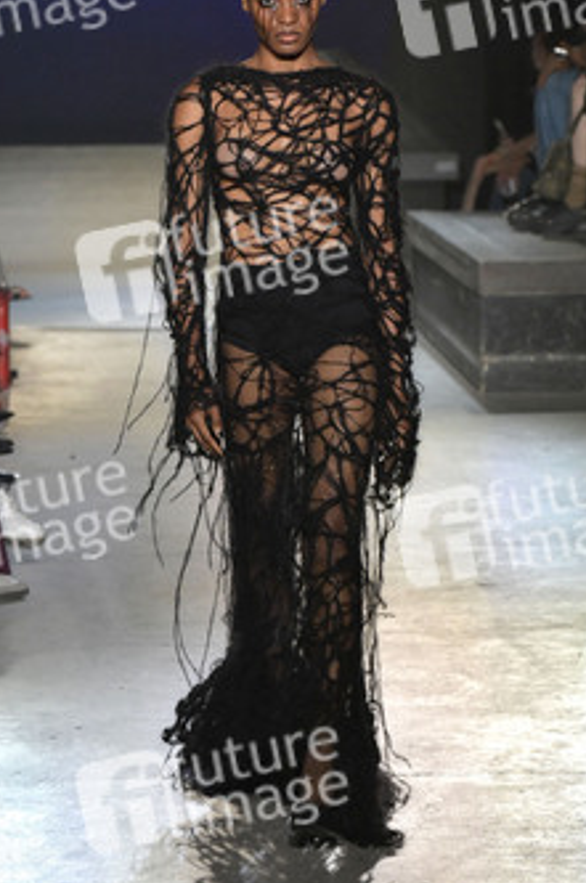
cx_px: 289
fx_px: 4947
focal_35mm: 202
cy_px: 392
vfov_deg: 10.2
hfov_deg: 6.8
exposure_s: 1/400
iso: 2500
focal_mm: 140
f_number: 7.1
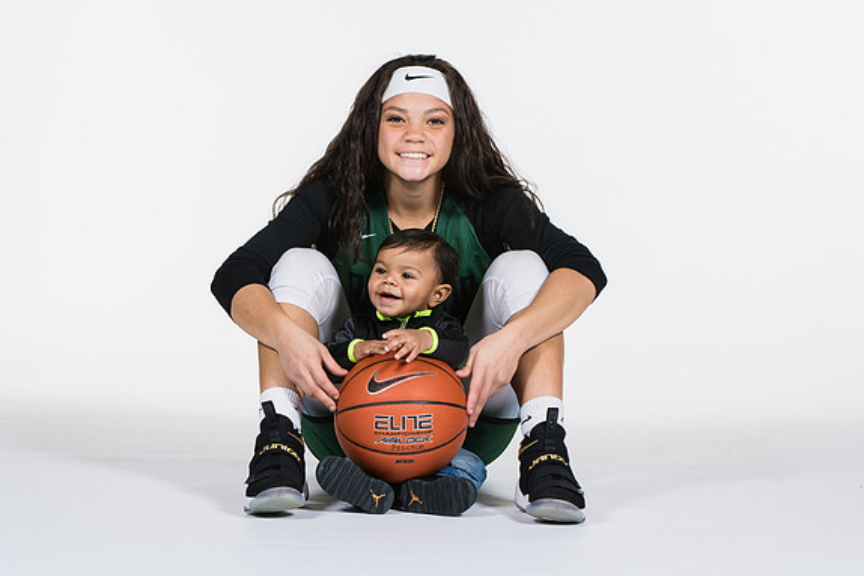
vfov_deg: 7.5
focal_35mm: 182
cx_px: 439
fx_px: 4369
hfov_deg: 11.3
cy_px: 287
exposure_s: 1/160
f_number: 6.3
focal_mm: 95
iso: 200
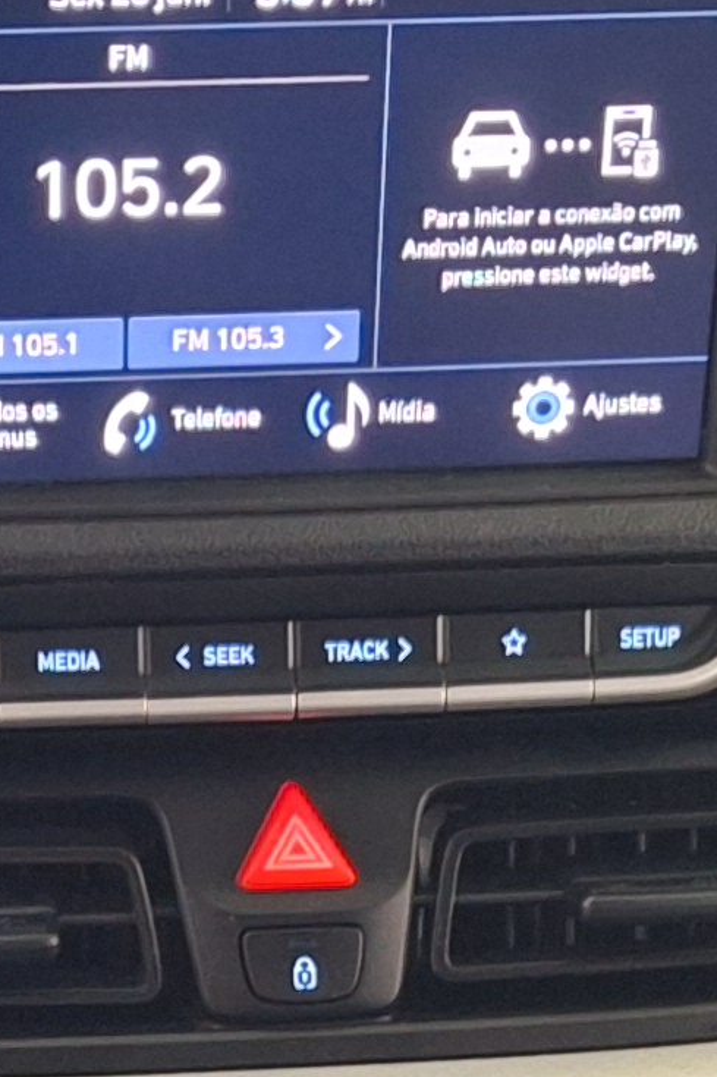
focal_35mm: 133
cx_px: 72
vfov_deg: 13.9
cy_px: 1866
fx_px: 3975
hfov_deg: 10.3
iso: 800
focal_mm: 5.54
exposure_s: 1/20
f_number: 1.8
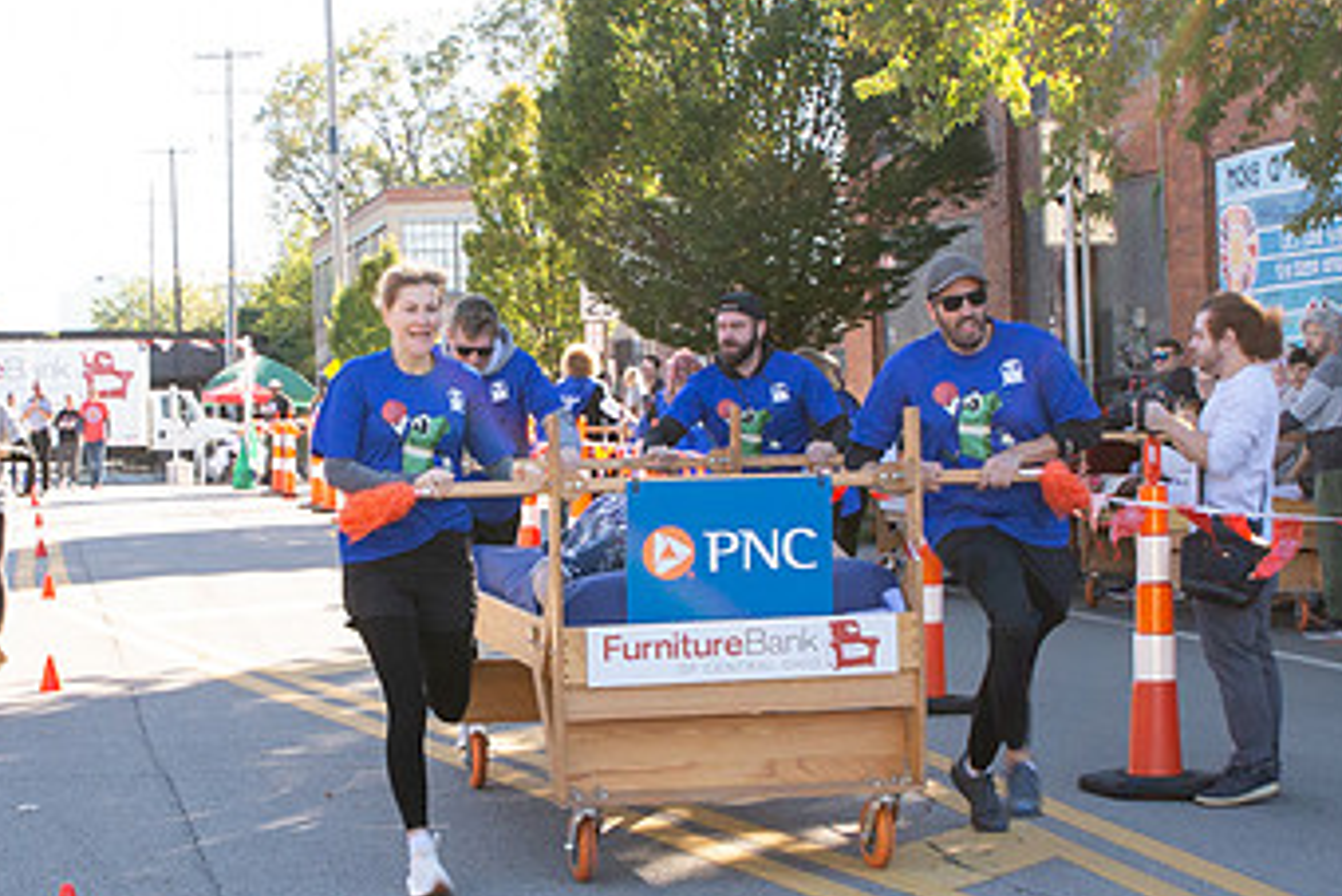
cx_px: 488
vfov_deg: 17.3
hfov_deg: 25.6
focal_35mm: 79
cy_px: 476
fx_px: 2946
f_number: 8
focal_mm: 26
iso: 640
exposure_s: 1/160
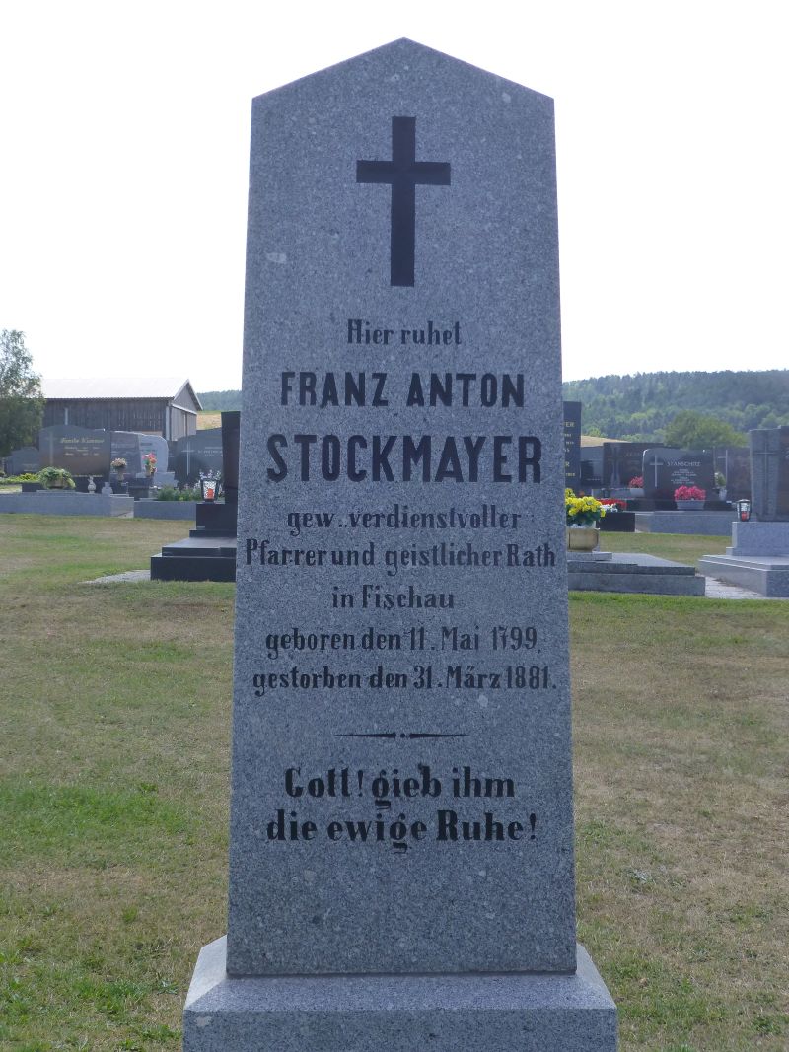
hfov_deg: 28.6
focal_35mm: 51
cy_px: 526
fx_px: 1550
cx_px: 394
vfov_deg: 37.5
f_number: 4.4
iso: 160
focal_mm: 9
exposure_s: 1/500
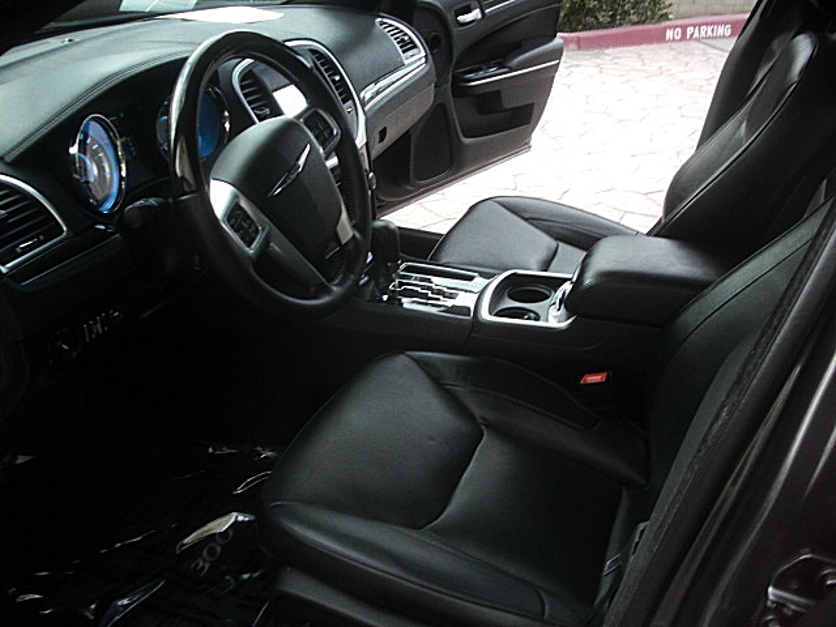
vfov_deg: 39.7
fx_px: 869
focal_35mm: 36
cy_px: 314
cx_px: 418
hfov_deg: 51.4
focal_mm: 6.3
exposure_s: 1/100
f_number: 2.8
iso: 200
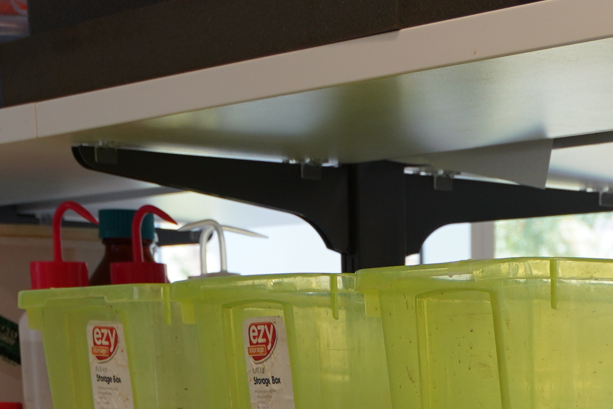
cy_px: 1142
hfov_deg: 14.1
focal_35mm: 142
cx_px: 712
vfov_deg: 8.4
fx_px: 2417
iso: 200
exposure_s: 1/30
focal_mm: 25
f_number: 4
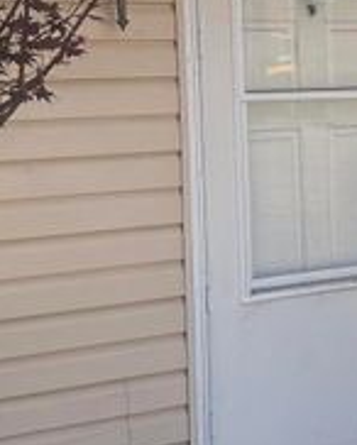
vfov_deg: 20.5
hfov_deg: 16.0
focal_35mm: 93
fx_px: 1226
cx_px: 413
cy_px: 136
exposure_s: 1/658
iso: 50
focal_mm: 5.7
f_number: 1.5
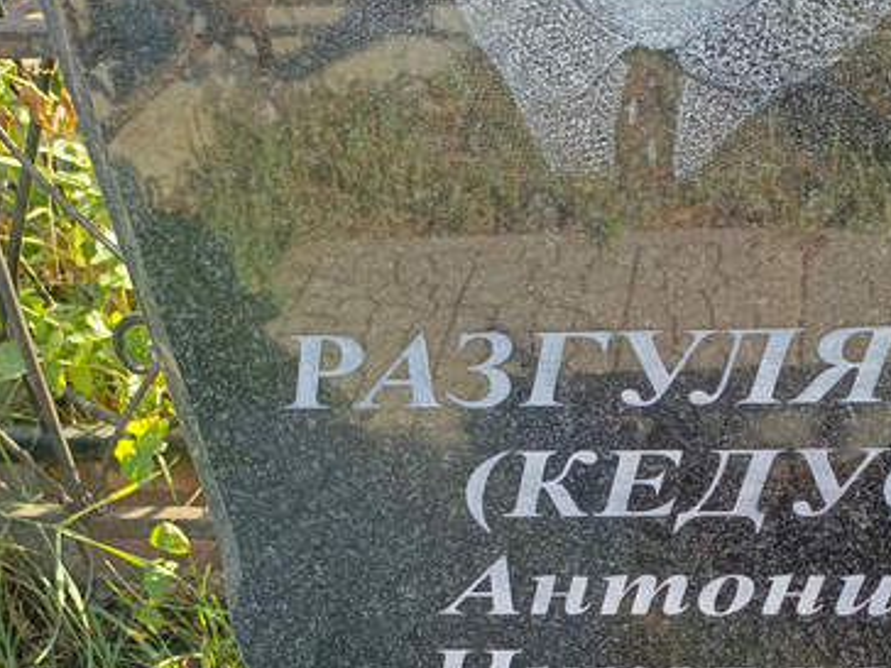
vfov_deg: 25.0
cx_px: 722
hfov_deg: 33.8
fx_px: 1416
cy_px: 705
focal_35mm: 55
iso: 111
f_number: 1.69
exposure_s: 1/166
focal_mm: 4.76
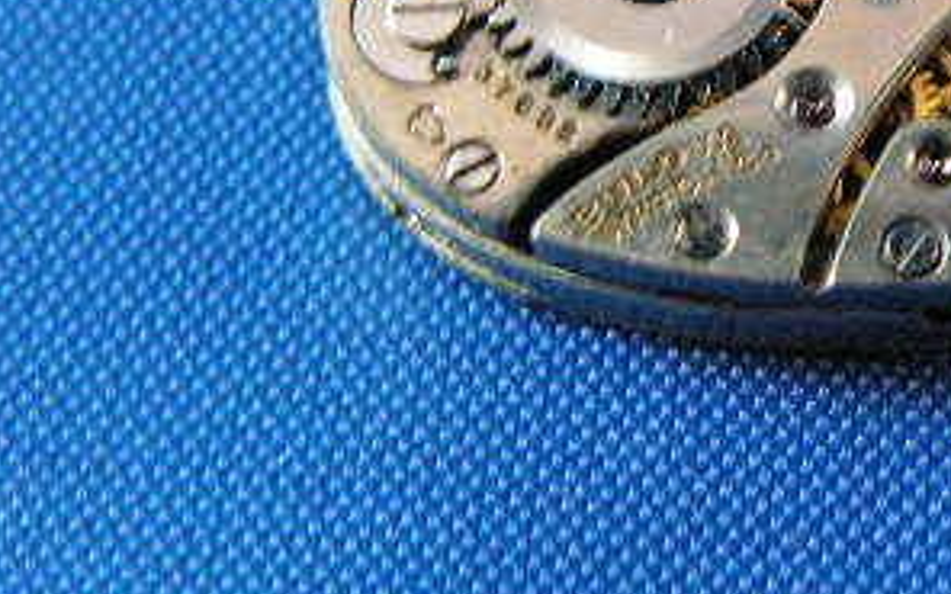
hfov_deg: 20.0
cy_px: 3
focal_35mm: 101
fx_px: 2618
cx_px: 945
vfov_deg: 12.8
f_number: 3.2
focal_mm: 7.4
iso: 160
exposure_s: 1/13
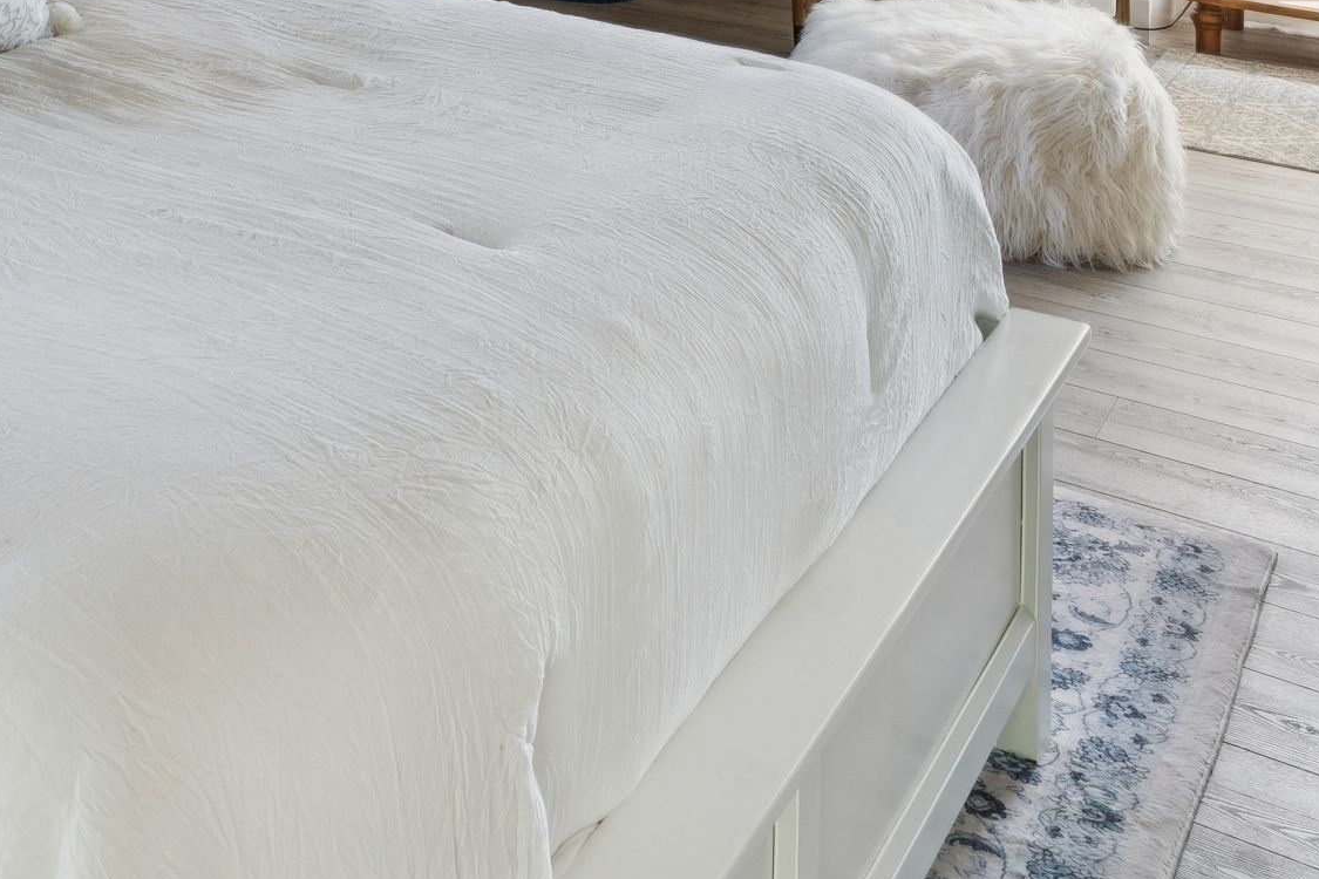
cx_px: -35
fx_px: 1864
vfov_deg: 22.3
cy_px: -410
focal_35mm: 51
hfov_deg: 34.9
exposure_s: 1/1.25
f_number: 13
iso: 100
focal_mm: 15.9
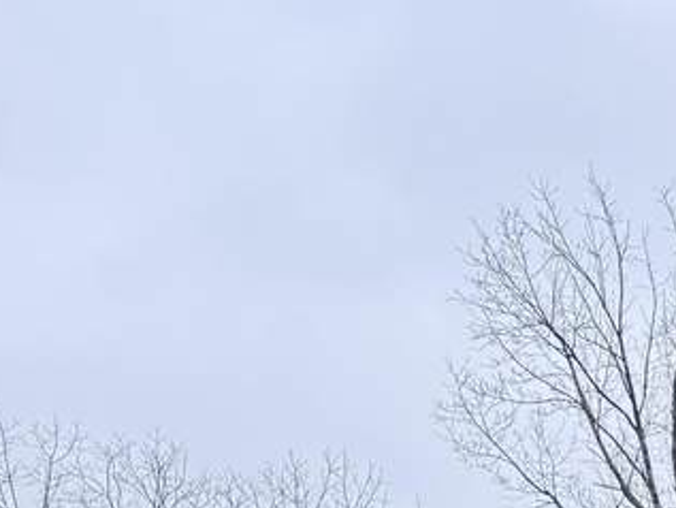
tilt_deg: +1.9
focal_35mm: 97
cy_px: 749
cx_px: 1111
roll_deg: -1.1
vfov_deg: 14.3
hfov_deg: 17.5
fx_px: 1895
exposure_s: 1/277
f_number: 1.78
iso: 100
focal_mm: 6.76
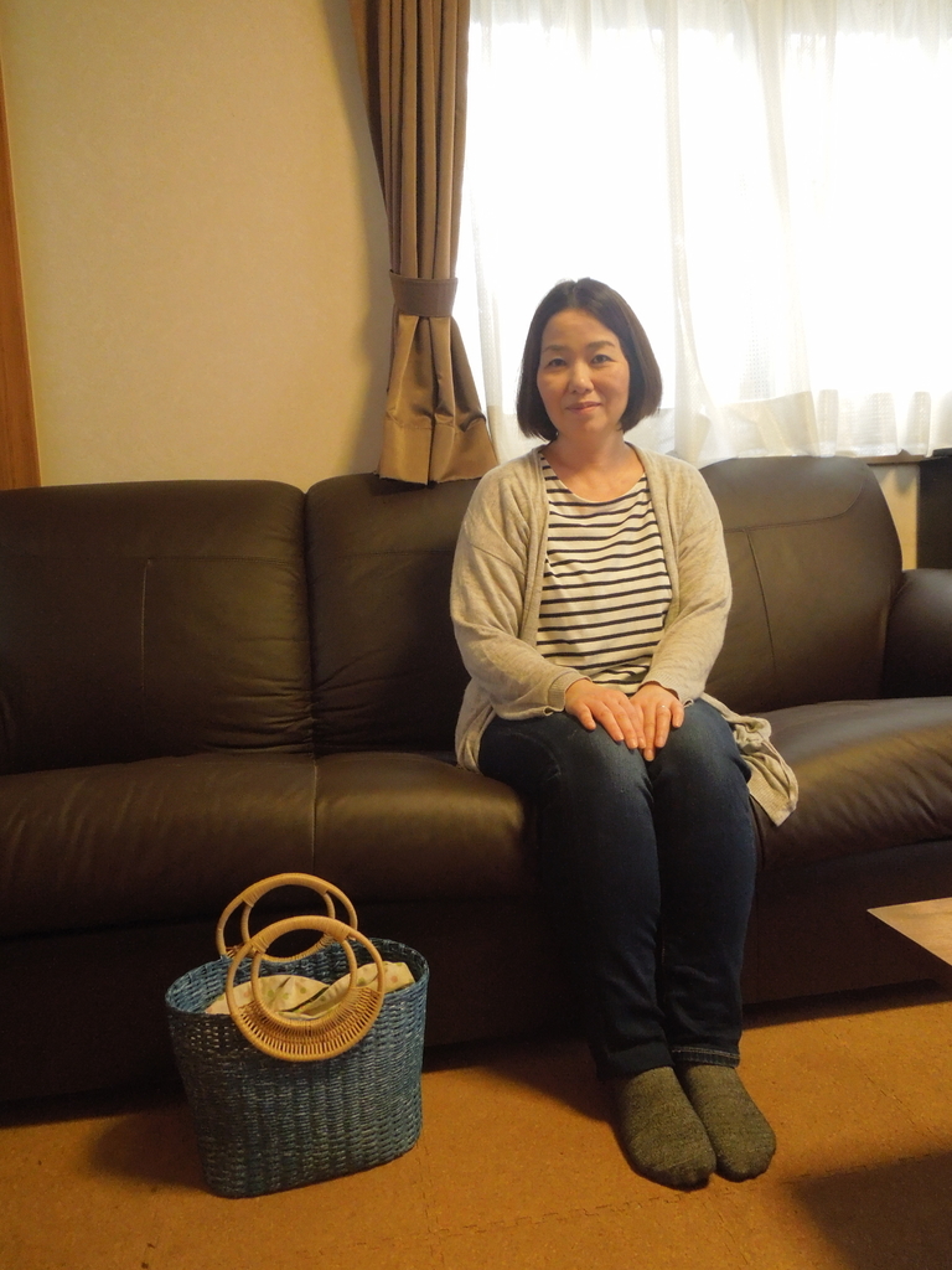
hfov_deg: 54.9
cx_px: 476
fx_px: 917
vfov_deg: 69.4
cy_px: 635
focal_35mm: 25
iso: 720
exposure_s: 1/30
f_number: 3.3
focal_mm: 4.5
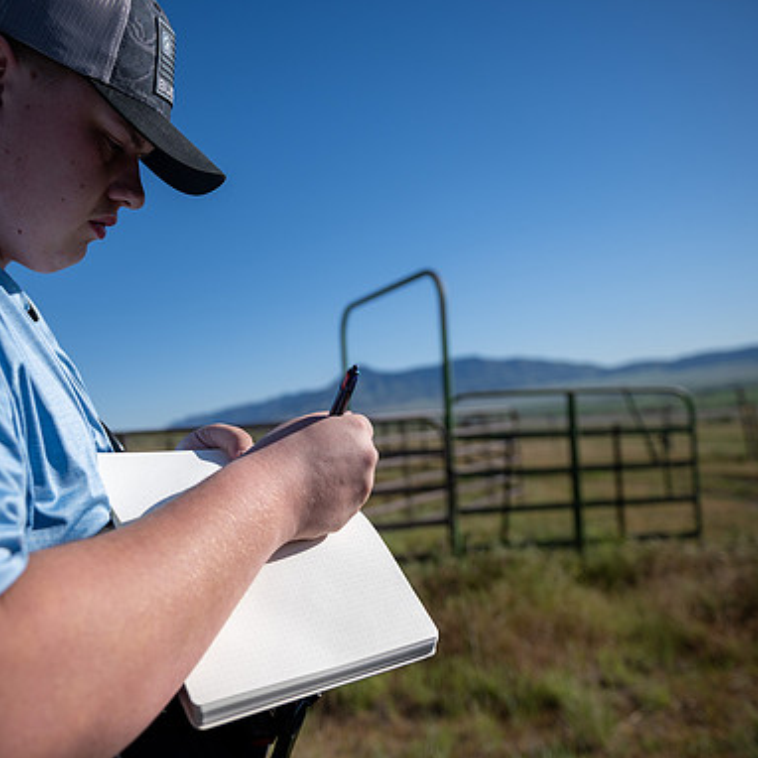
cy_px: 380
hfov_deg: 51.6
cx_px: 256
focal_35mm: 31
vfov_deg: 52.5
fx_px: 768
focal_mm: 24
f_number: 2.8
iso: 100
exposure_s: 1/4000
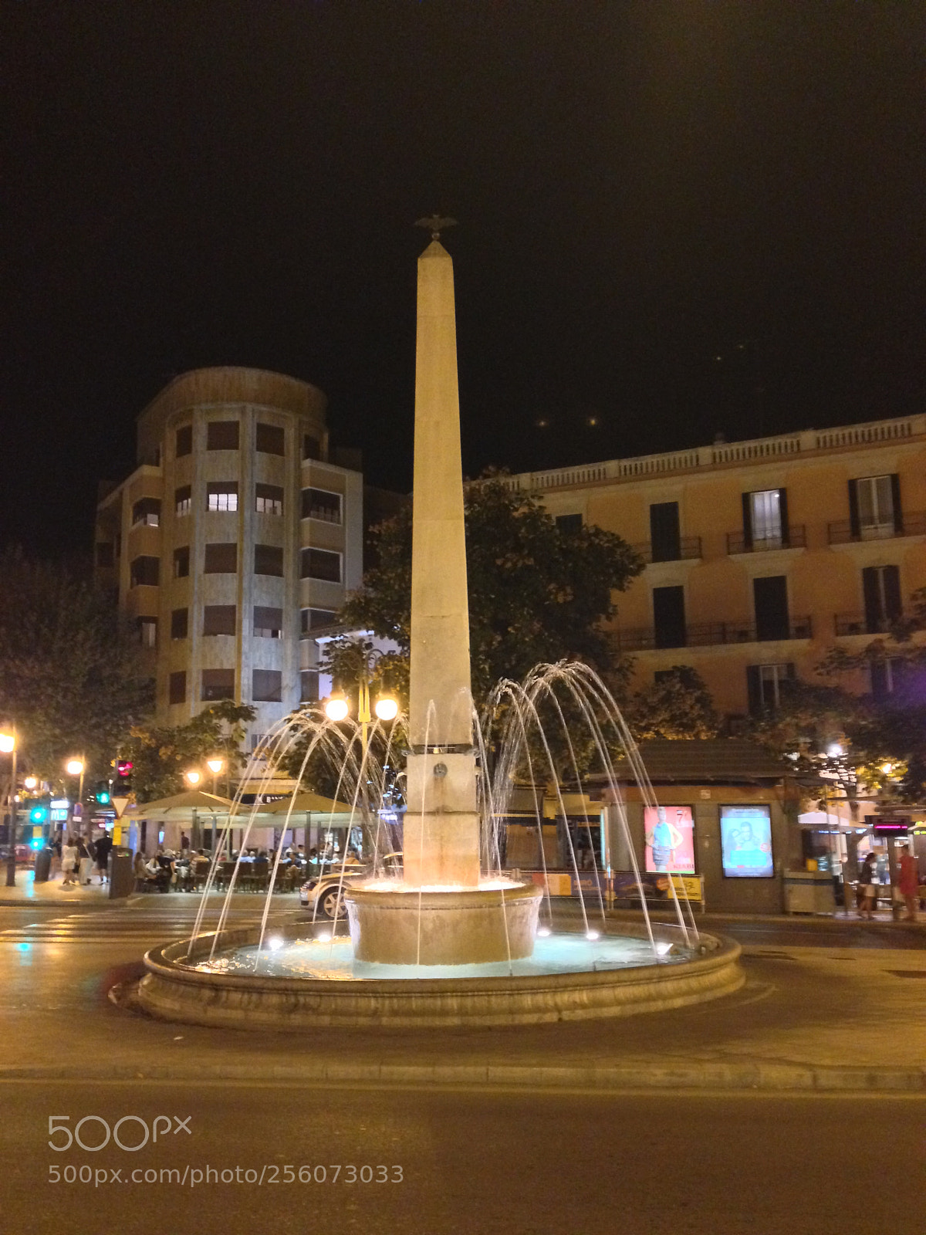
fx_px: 1177
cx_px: 463
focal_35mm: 33
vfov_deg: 55.4
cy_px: 618
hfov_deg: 42.9
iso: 640
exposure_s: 1/15
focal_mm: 4.12
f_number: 2.4
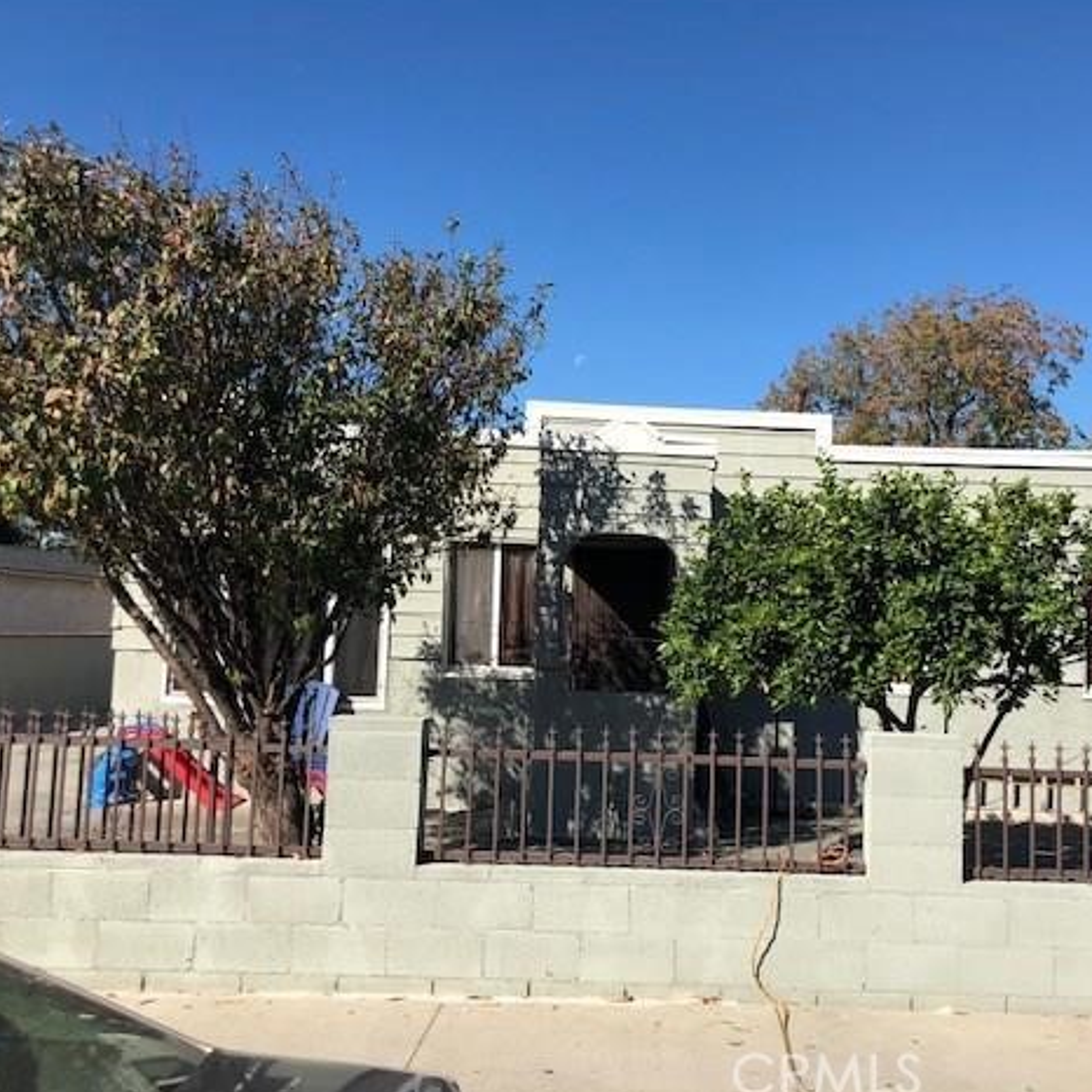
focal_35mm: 34
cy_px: 546
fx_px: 1213
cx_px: 666
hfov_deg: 48.1
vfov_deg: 48.5
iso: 20
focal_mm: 4
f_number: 1.8
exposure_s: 1/2024
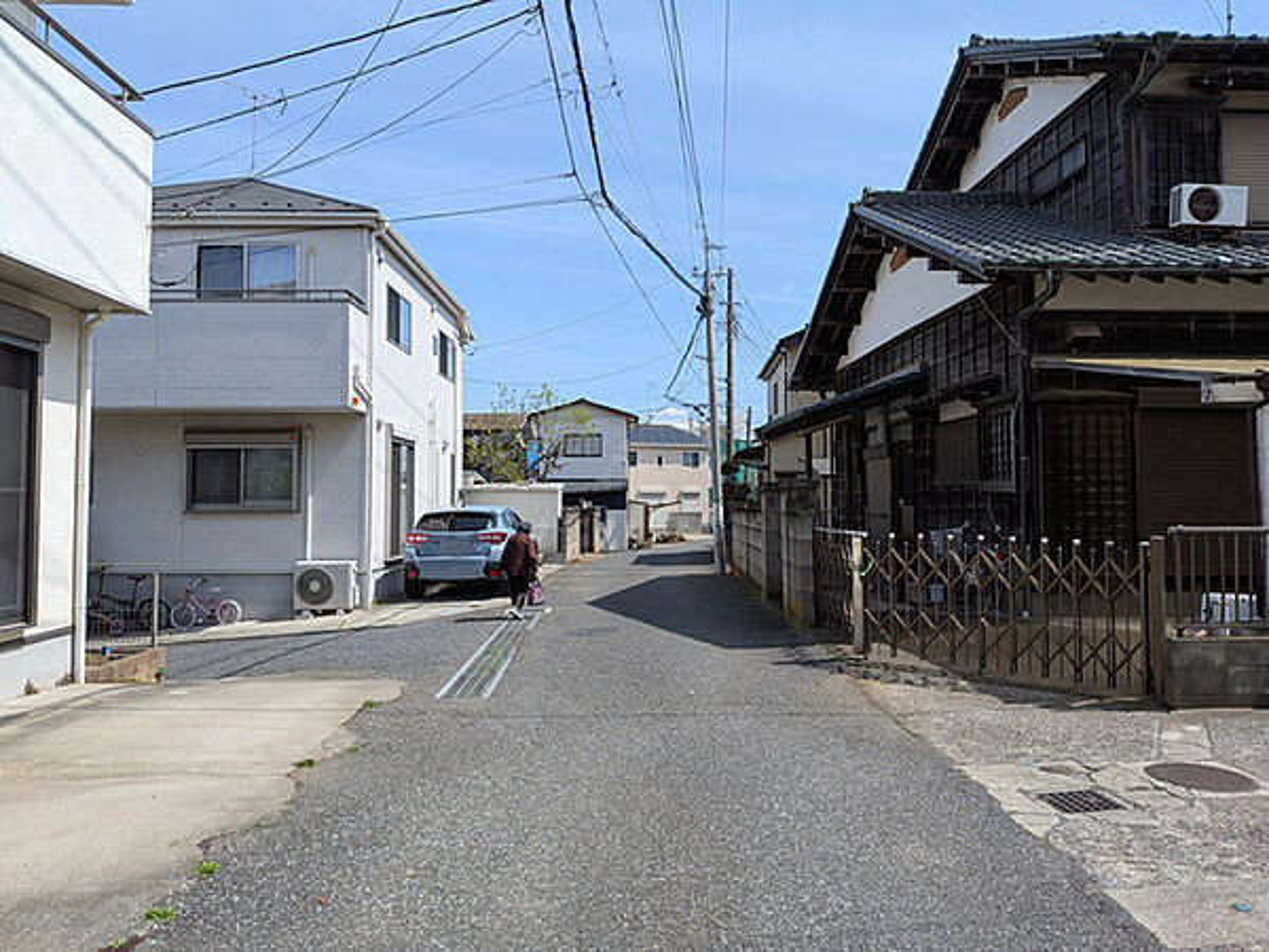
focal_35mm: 24
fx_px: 880
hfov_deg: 71.6
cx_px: 634
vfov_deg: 56.8
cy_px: 476
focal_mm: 4.53
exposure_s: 1/1560
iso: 28
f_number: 1.7
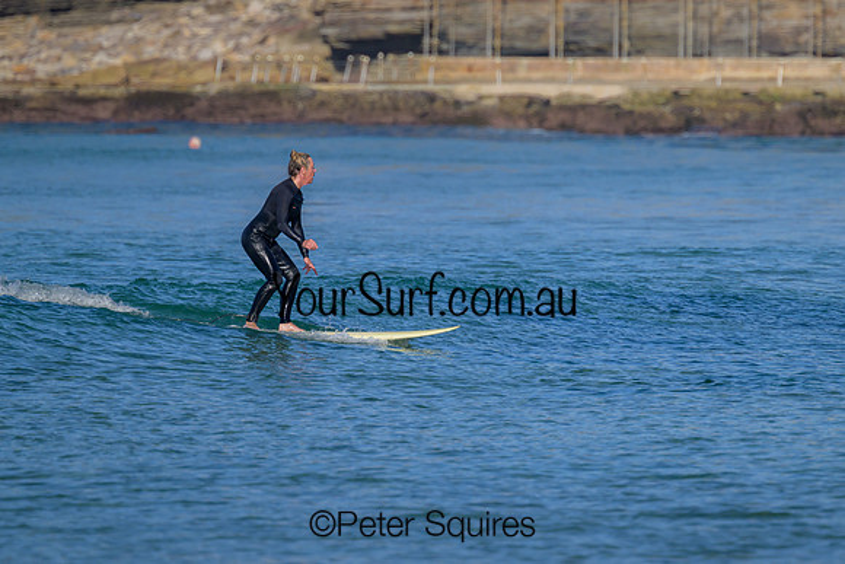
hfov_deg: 2.7
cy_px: 190
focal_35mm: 770
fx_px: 18076
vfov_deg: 1.8
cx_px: 461
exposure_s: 1/1600
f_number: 8
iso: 250
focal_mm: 560
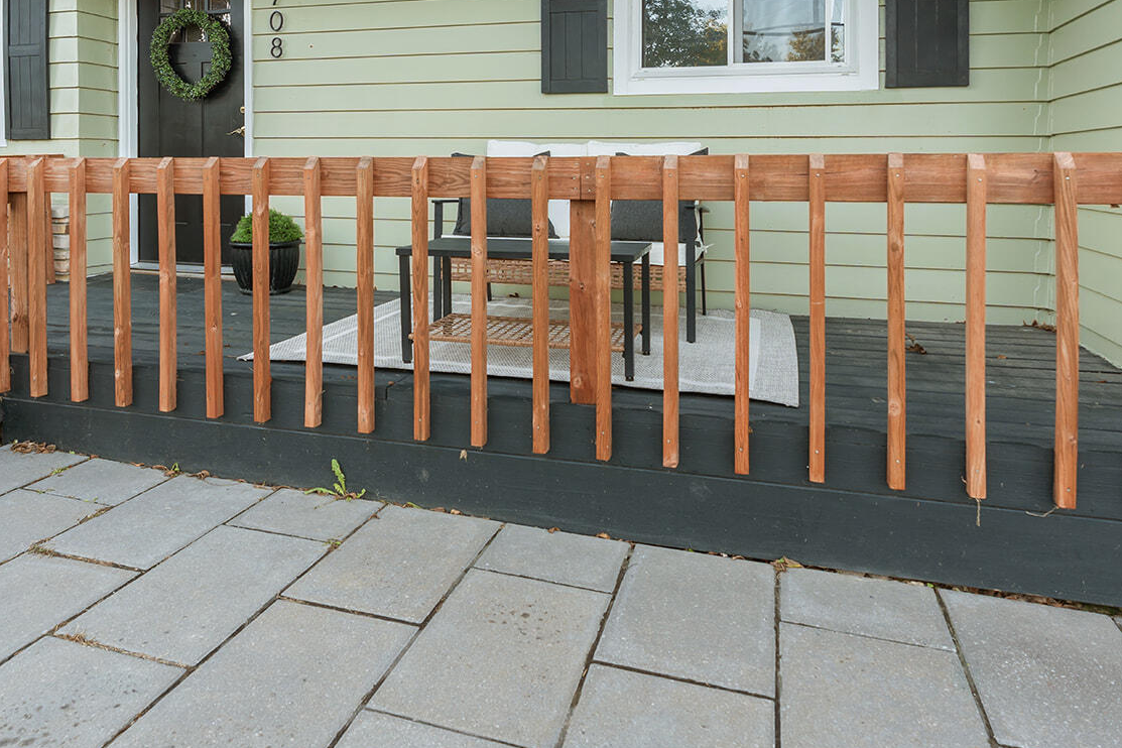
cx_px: 370
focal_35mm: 23
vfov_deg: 54.3
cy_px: 266
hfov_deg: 73.7
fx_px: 717
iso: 320
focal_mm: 16
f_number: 5.6
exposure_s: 1/30
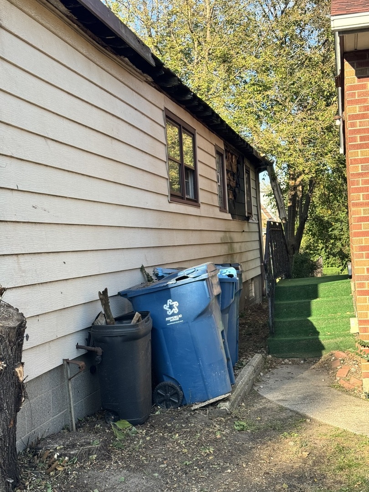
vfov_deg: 39.7
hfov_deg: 30.3
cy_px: 246
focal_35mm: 48
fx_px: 682
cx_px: 184
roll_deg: +3.8
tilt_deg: -1.7
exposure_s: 1/952
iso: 64
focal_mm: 6.76
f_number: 1.78
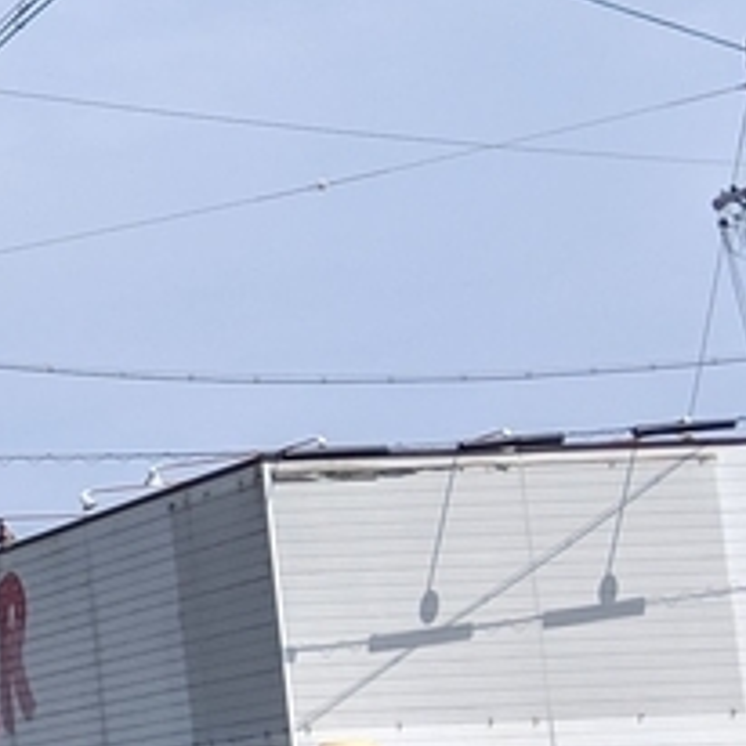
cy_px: 326
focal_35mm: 139
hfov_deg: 11.1
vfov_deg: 12.6
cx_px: -891
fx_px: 3389
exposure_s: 1/4695
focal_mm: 4.44
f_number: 1.8
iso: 81
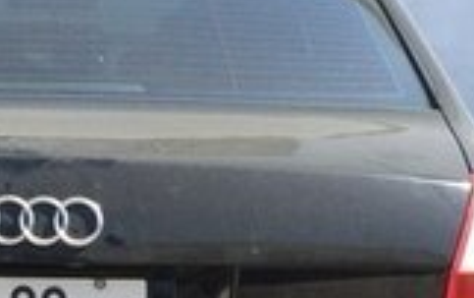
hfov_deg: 16.5
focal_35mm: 126
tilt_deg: -10.4
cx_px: 109
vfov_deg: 10.2
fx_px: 1629
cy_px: 370
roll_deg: +0.7
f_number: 2.2
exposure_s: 1/912
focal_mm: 4.15
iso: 32
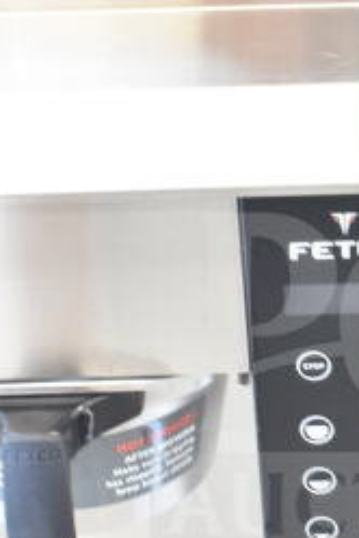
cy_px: 382
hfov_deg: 11.2
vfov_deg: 16.9
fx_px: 1810
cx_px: 391
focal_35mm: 121
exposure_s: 1/30
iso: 2000
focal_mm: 22
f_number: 3.8
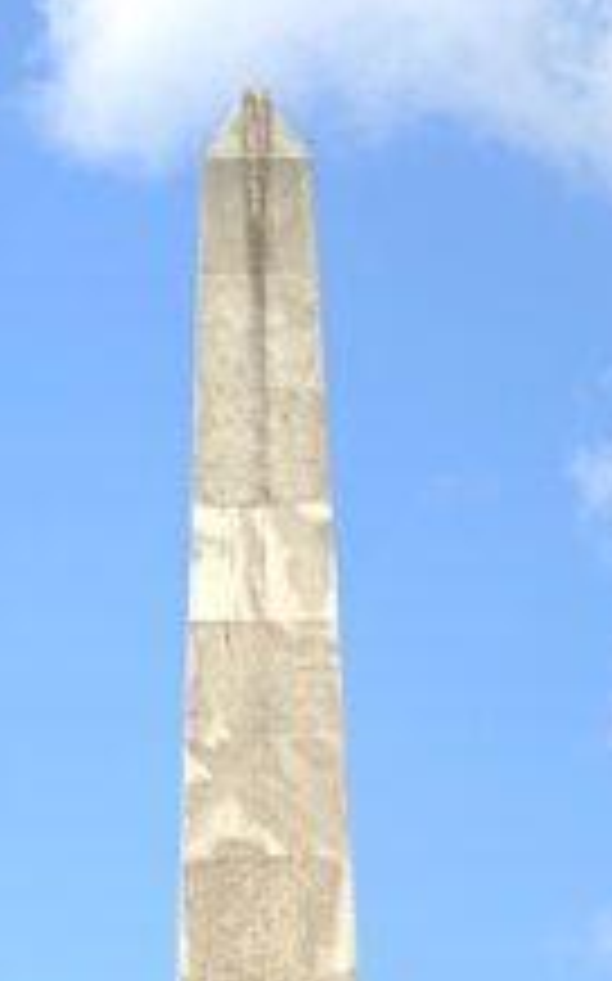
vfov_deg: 8.0
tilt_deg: +9.1
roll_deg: +0.5
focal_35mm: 259
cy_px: 1318
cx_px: 428
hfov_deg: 5.1
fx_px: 6921
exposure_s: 1/1370
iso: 20
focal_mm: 6
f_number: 2
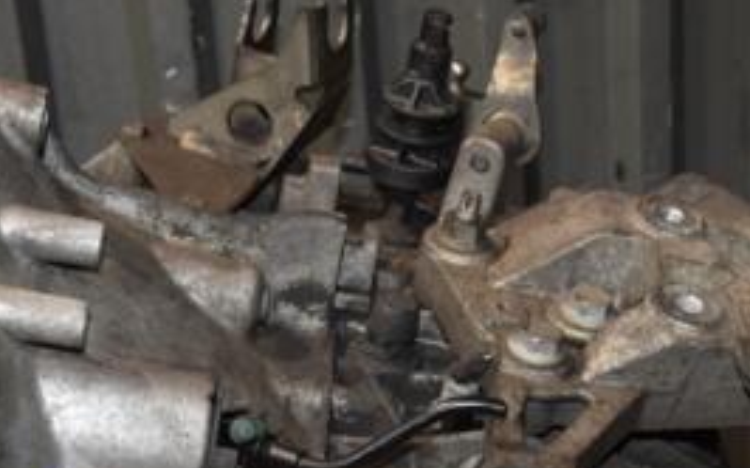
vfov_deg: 14.9
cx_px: 336
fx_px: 1760
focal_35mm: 86
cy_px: 443
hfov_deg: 24.0
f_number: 5
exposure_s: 1/60
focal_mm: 25
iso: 800
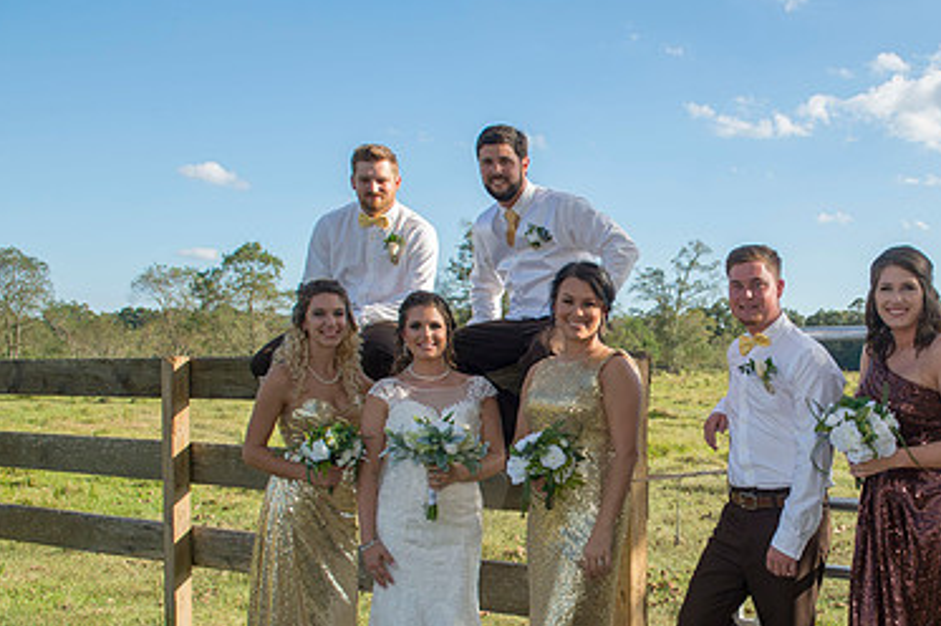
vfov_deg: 31.4
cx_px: 701
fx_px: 1097
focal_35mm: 42
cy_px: 447
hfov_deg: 44.9
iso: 200
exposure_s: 1/400
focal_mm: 27
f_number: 6.3
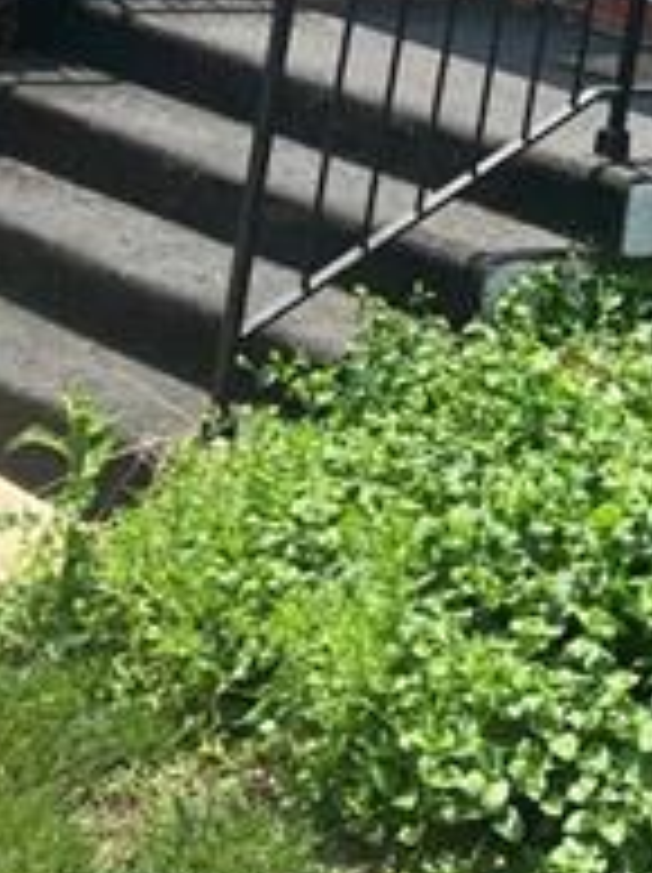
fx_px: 2794
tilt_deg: +5.1
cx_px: 558
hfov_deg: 13.2
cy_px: -572
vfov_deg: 15.8
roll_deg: -8.1
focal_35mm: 111
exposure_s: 1/934
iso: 32
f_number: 1.8
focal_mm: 3.99
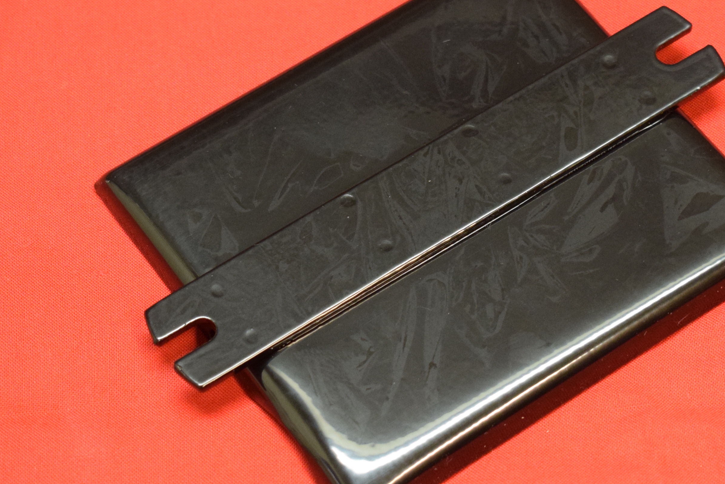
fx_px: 2256
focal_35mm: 112
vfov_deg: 12.2
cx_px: 448
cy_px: 225
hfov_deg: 18.2
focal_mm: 40
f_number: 5
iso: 2000
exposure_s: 1/60
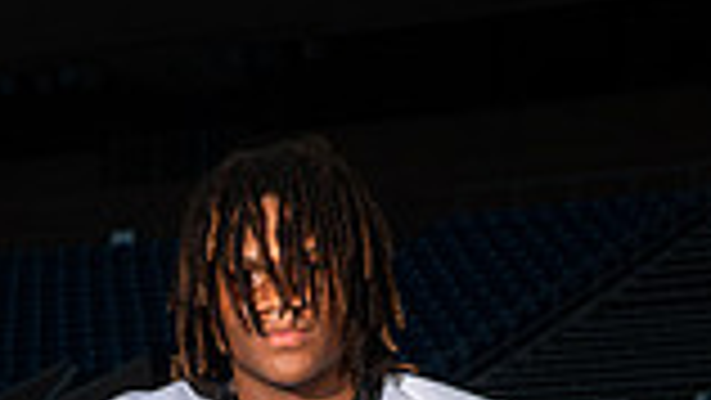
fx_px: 2923
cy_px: 926
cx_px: 302
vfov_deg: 7.4
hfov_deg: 13.9
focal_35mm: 155
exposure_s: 1/320
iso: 200
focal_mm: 52
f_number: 7.1
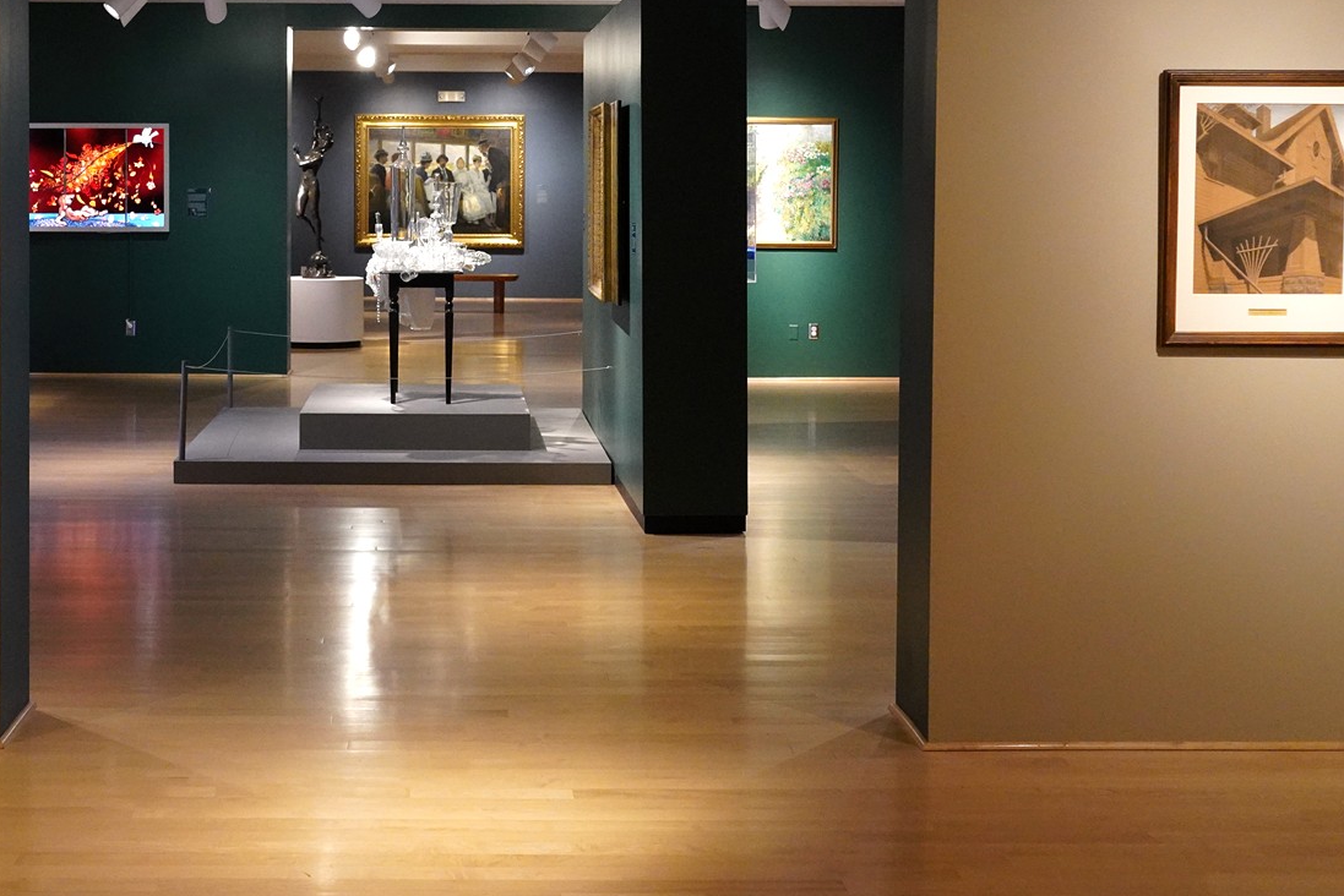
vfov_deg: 21.8
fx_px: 2315
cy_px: 293
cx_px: 473
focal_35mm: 62
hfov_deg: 32.2
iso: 6400
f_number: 5
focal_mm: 34
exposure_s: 1/100
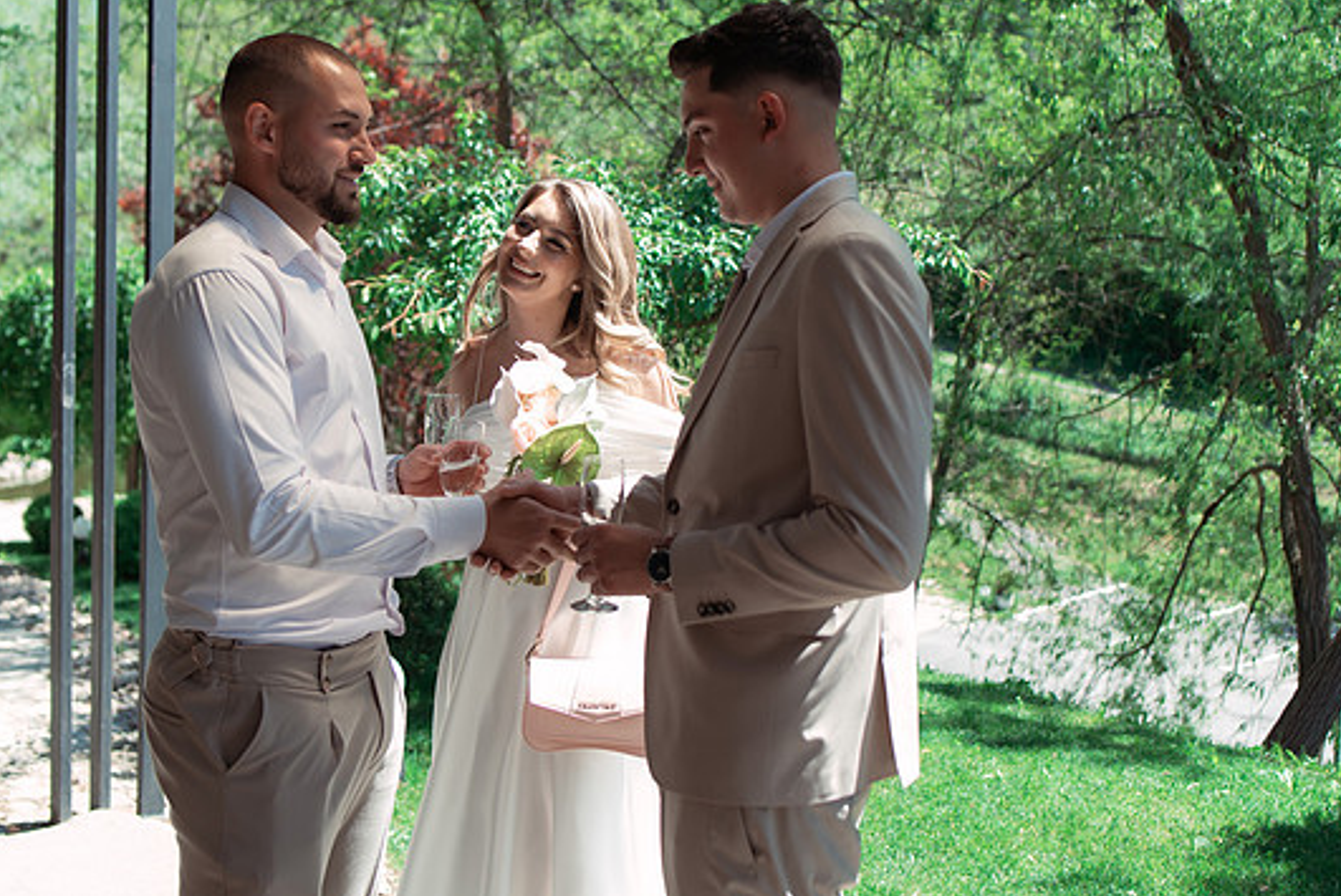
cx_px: 677
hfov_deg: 46.4
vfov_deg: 31.9
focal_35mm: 42
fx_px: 1566
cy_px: 415
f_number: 3.2
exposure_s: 1/400
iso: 125
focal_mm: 35
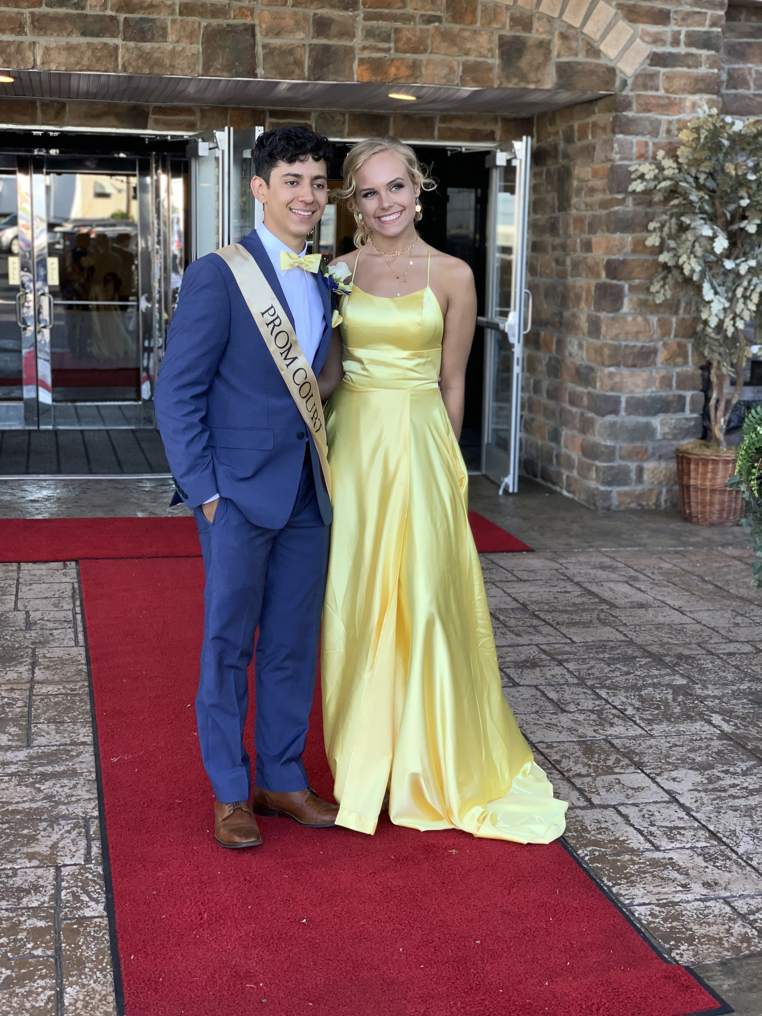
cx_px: 381
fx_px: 1526
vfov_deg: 36.8
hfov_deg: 28.0
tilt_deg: -8.8
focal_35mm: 52
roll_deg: -0.8
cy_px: 508
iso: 20
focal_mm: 6
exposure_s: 1/122
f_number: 2.4
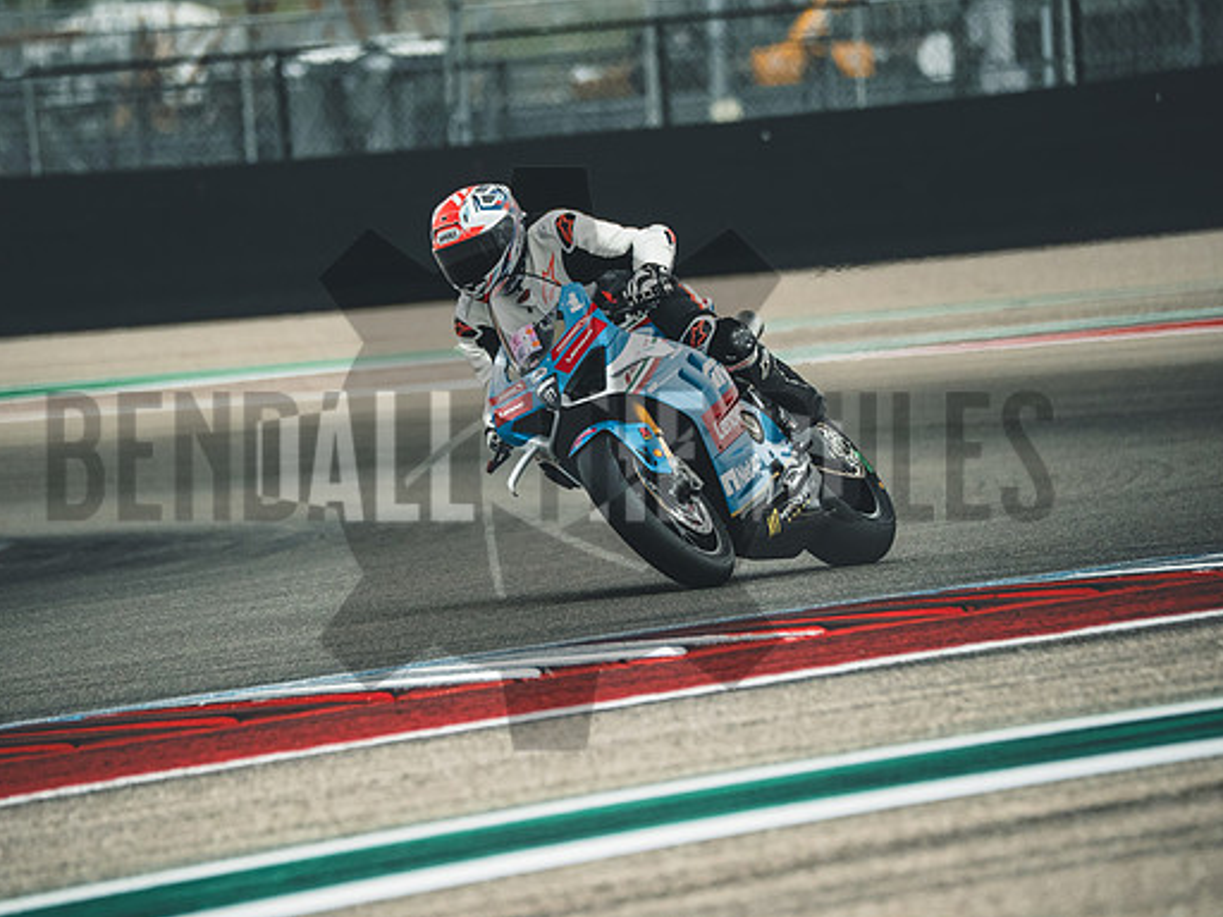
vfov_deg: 3.0
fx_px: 17383
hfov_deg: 4.0
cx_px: 549
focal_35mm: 492
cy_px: 460
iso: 1600
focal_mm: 301.1
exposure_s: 1/2000
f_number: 5.2
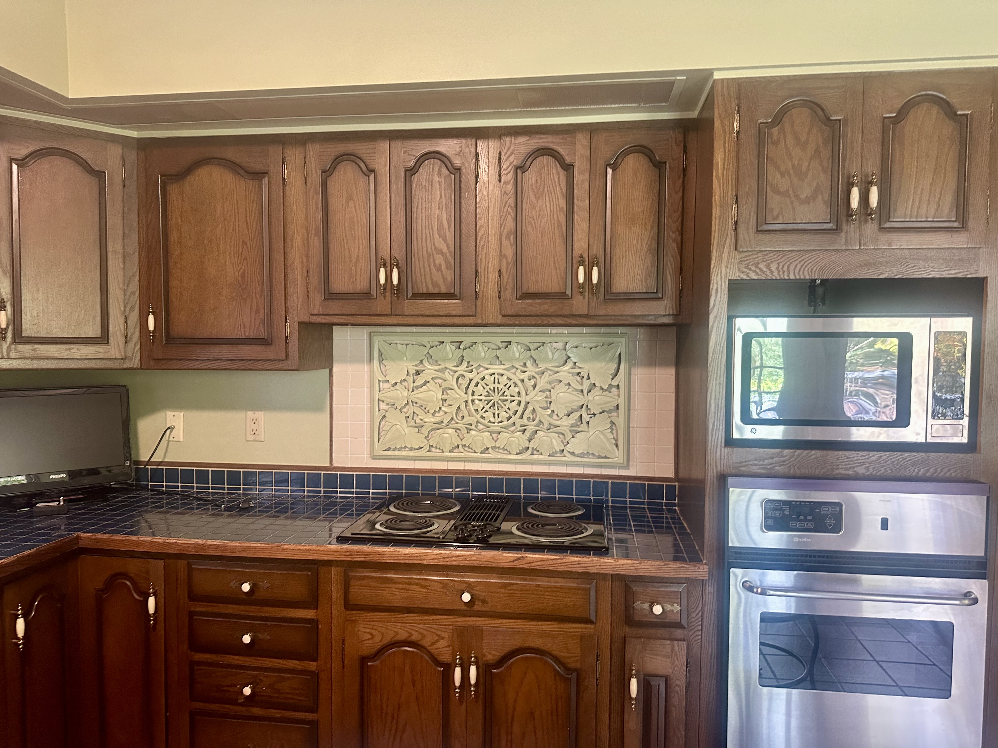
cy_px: 374
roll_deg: +0.0
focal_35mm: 24
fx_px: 692
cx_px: 499
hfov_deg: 71.6
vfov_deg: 56.8
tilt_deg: -2.5
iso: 400
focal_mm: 6.86
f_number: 1.78
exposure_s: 1/60
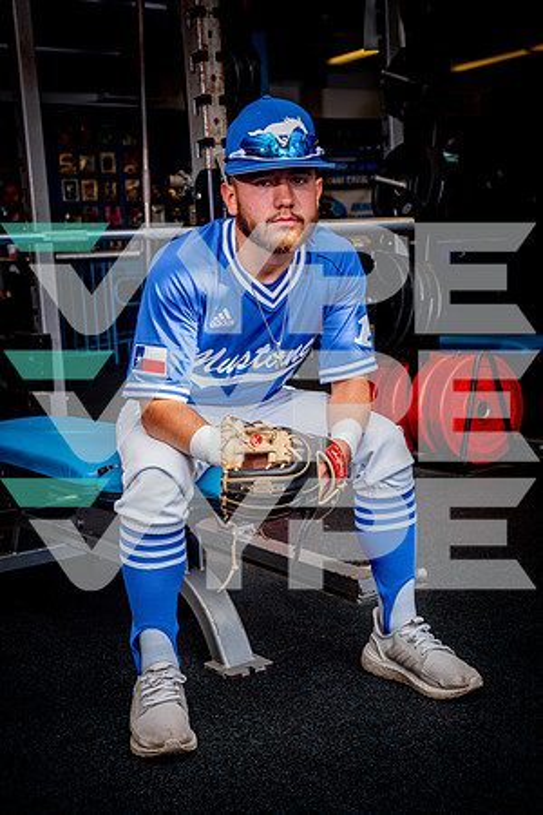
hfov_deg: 27.0
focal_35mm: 50
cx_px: 272
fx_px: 1131
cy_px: 408
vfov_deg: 39.6
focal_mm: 50
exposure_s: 1/125
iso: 160
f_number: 6.3
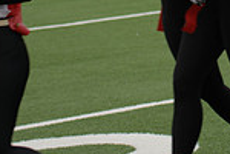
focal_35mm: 271
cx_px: 250
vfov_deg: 5.0
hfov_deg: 7.6
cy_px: -98
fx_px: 1731
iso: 110
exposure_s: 1/200
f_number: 2.8
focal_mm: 70
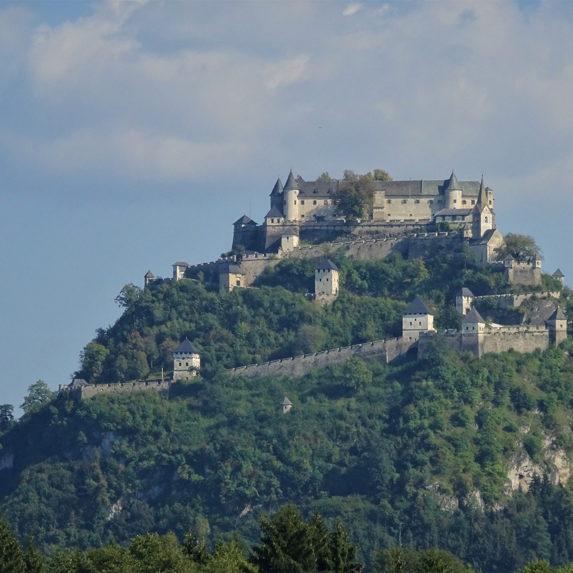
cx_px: 329
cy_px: 286
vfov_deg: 6.2
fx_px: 5281
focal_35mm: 282
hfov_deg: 6.2
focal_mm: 40.86
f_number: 6.3
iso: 80
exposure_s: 1/320
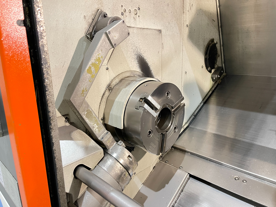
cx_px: 138
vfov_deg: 53.1
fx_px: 207
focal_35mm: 26
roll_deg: +1.4
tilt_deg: -14.2
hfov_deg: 67.3
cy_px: 104
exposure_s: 1/50
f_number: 1.6
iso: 500
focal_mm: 5.1
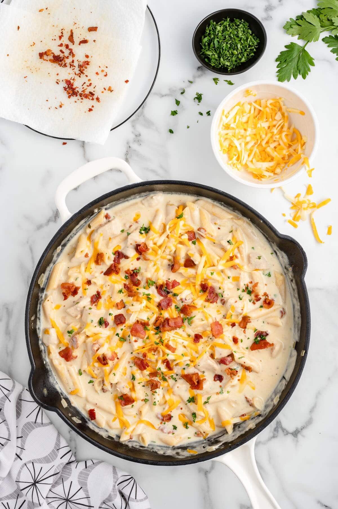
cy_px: 254
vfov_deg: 39.6
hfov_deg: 27.0
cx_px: 169
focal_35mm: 50
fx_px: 705
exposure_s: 1/125
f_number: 14
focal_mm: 50
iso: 125
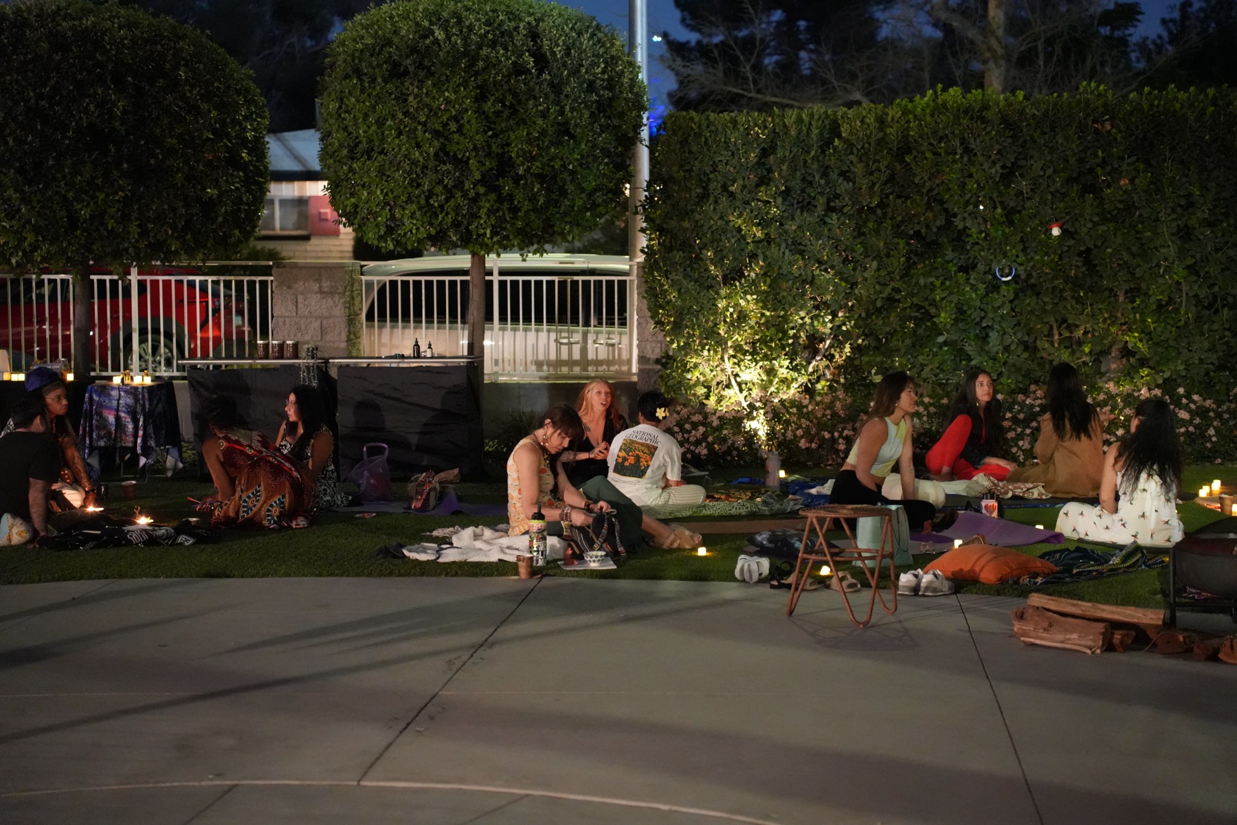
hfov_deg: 27.0
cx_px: 618
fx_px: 2577
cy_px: 412
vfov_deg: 18.2
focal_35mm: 75
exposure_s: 1/25
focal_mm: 75
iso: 12800
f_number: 2.8
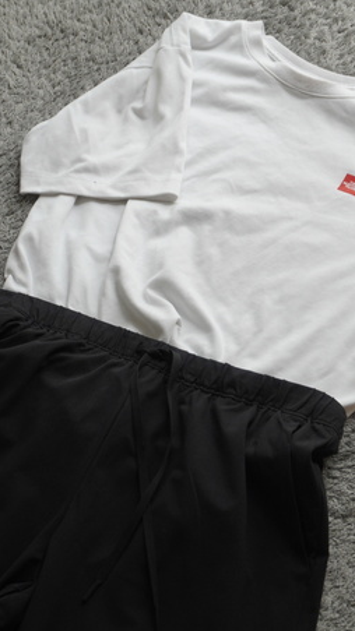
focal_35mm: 71
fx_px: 1189
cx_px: 215
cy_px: 316
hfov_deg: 17.0
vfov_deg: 29.8
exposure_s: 1/50
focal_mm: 30
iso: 200
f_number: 6.3
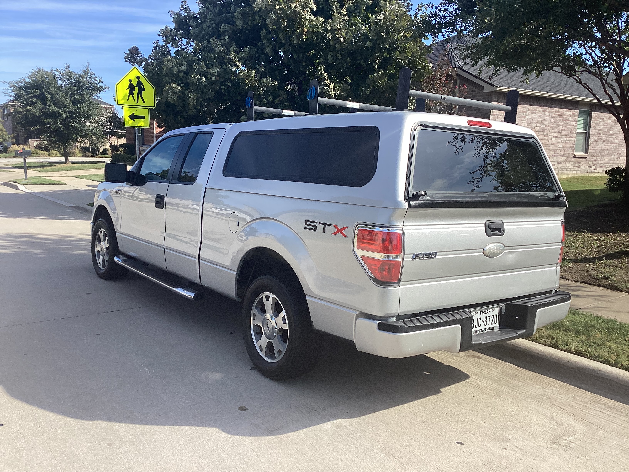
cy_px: 236
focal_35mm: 31
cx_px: 314
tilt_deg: -6.4
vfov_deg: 45.4
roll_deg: -2.2
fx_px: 563
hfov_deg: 58.4
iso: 25
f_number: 2.4
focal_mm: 3.3
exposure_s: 1/895
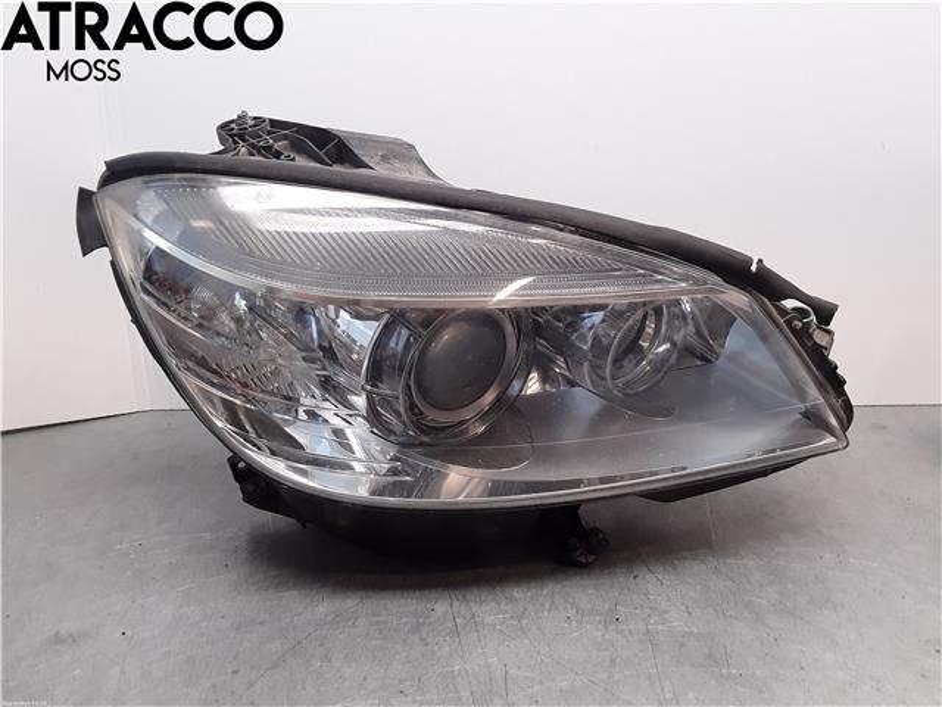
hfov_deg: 63.4
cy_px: 354
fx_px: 762
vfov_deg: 49.7
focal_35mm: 28
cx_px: 471
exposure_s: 1/122
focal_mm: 2.91
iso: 100
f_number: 1.9
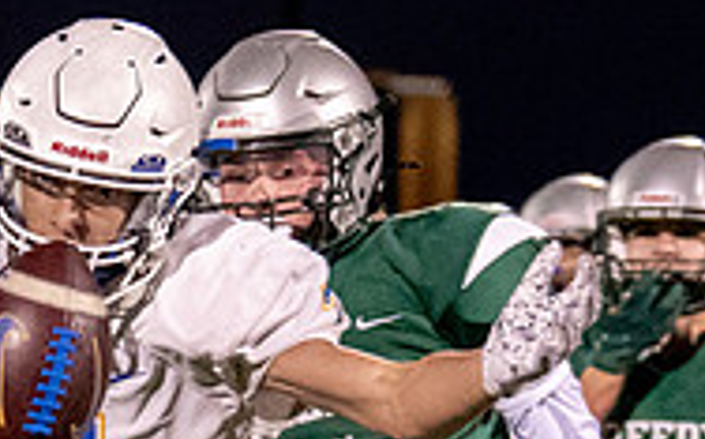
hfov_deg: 4.5
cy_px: 631
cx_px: -654
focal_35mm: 458
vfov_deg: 2.9
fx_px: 8789
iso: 3200
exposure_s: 1/1000
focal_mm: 70
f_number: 2.8
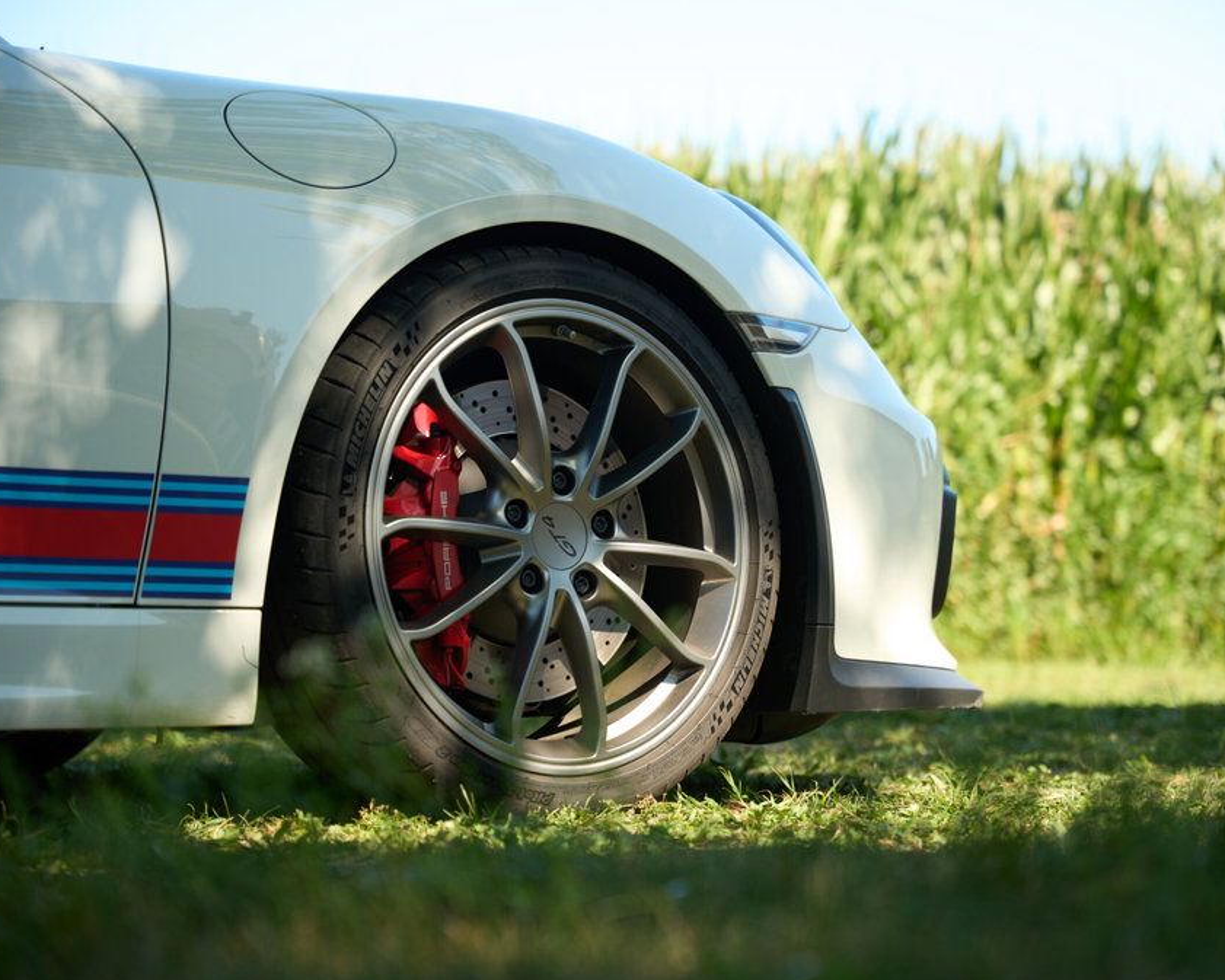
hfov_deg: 23.8
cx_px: 679
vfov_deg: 19.2
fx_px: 2901
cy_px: 493
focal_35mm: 80
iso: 250
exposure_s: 1/500
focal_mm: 70
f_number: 2.8
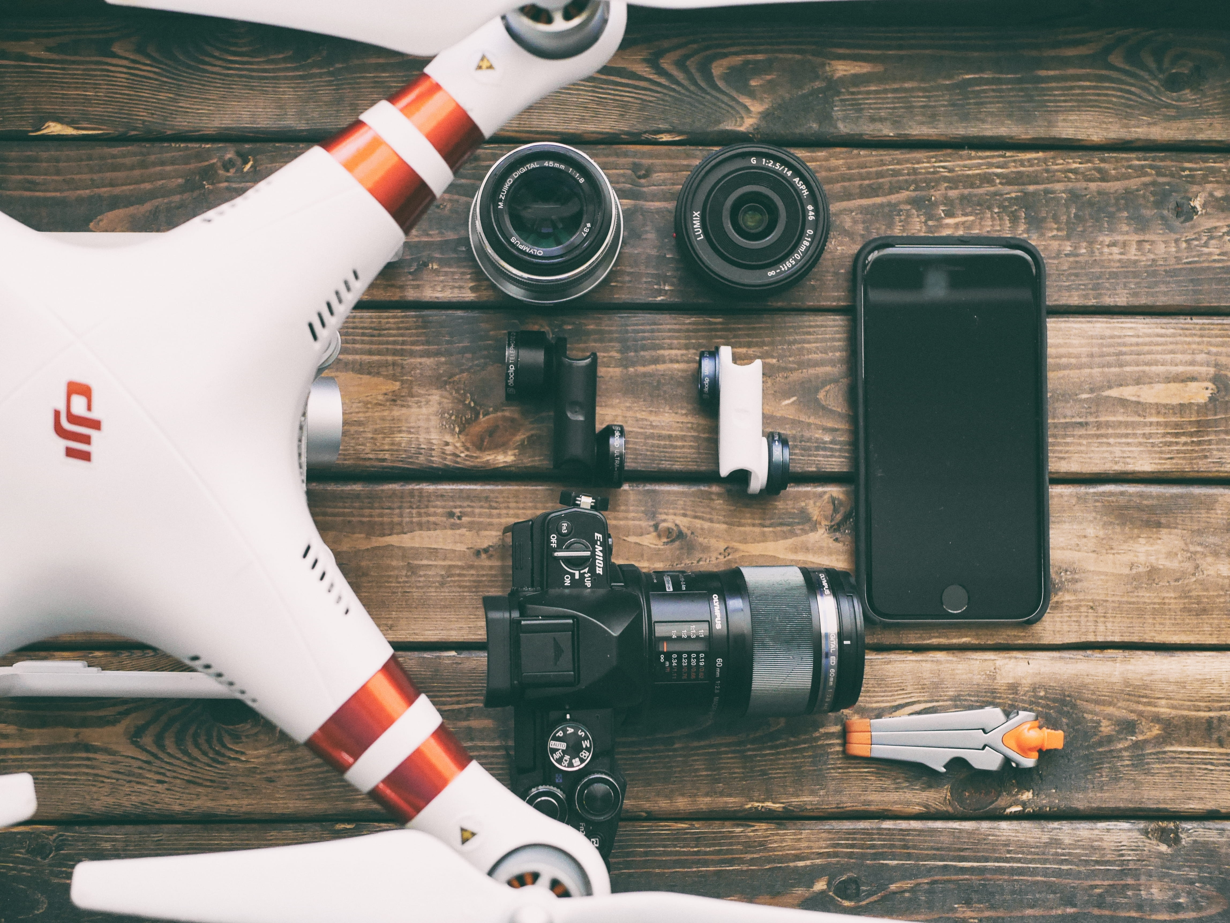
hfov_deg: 38.2
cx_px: 615
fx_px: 1777
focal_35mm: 50
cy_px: 462
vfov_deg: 29.1
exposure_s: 1/25
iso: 1600
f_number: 4
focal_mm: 25
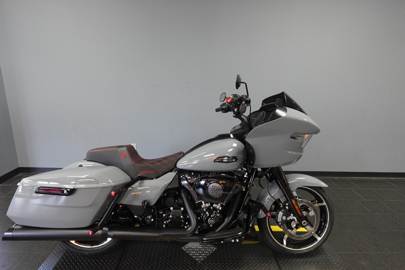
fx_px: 225
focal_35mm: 20
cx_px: 202
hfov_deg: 84.0
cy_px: 135
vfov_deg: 61.9
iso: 800
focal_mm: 7.6
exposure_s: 1/100
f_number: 2
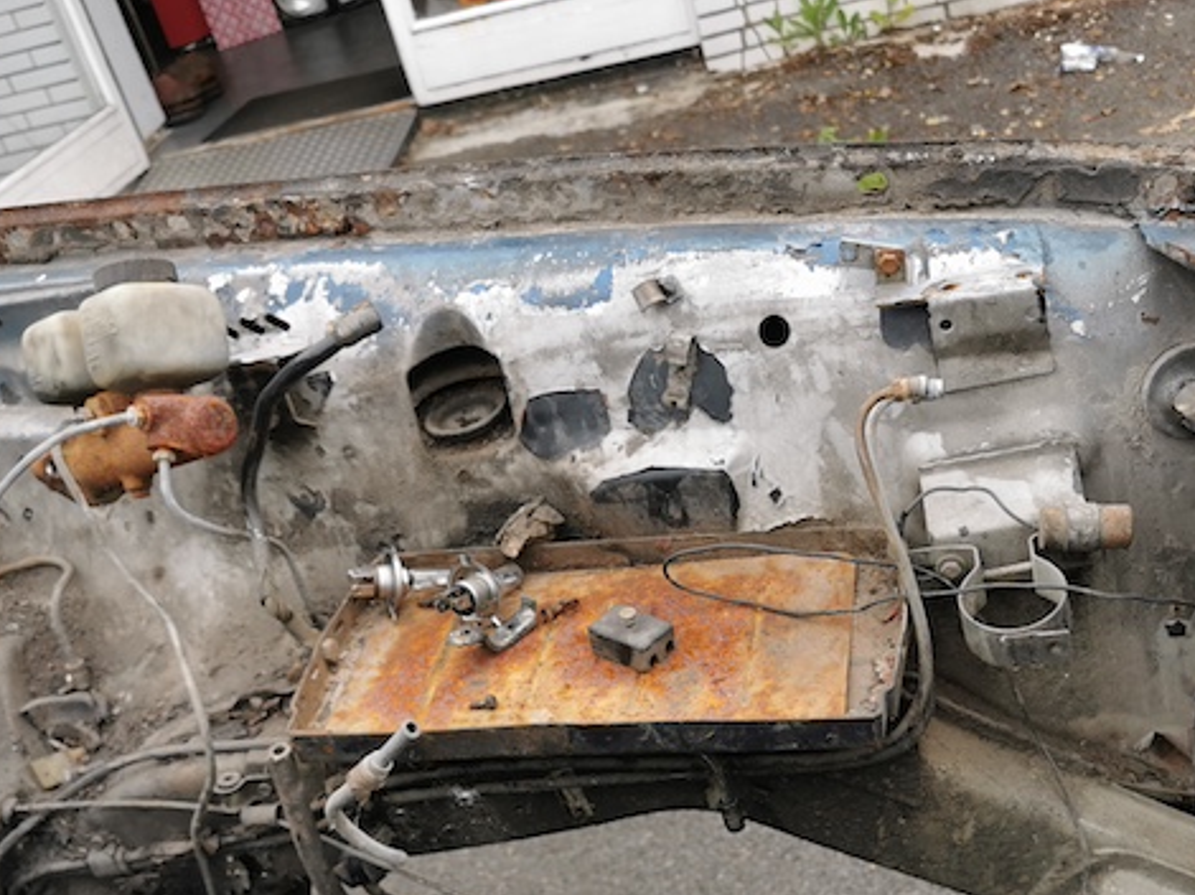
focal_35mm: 46
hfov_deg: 41.3
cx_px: 613
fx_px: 1587
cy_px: 661
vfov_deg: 31.0
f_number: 1.6
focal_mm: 5.56
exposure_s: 1/148
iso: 50
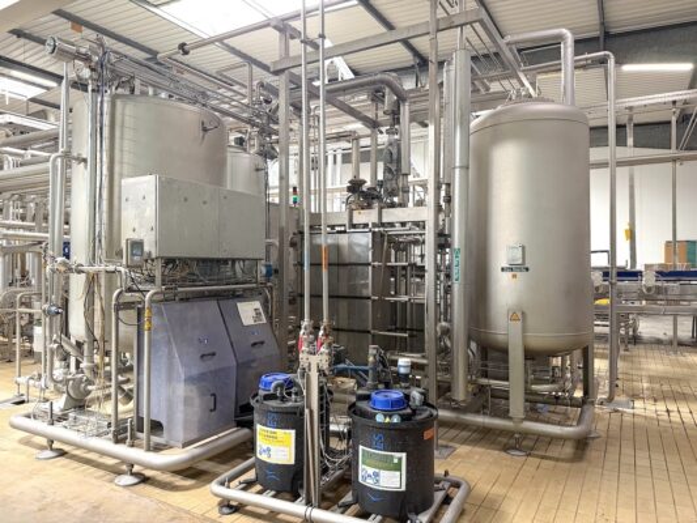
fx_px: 483
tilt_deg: +0.9
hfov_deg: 71.6
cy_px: 262
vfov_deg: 56.8
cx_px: 348
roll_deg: +0.2
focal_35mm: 24
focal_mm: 6.76
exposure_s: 1/50
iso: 320
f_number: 1.78
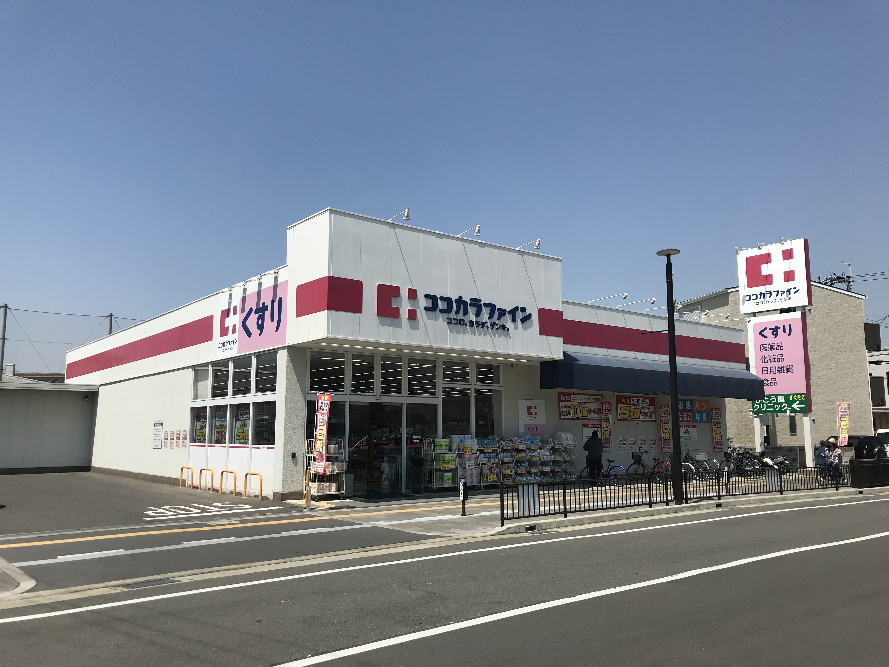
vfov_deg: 49.7
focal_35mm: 28
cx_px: 444
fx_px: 719
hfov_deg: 63.4
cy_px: 334
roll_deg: +0.3
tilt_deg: +7.8
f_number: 1.8
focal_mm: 3.99
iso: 20
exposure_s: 1/4000
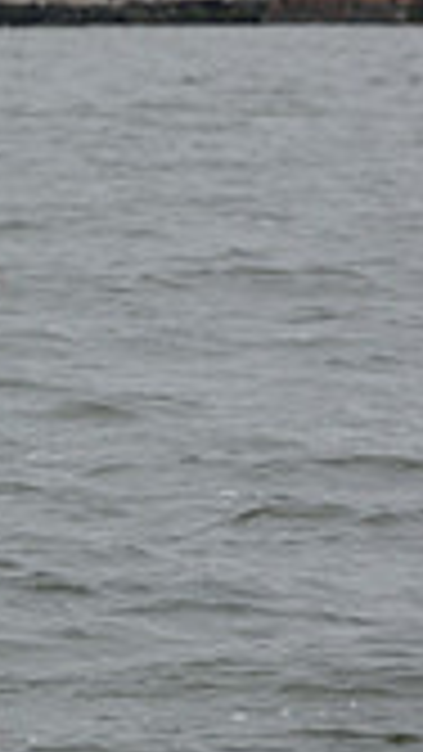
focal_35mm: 474
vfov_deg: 4.6
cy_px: 173
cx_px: -855
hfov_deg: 2.5
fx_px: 9447
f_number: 7.1
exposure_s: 1/800
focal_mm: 130
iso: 400
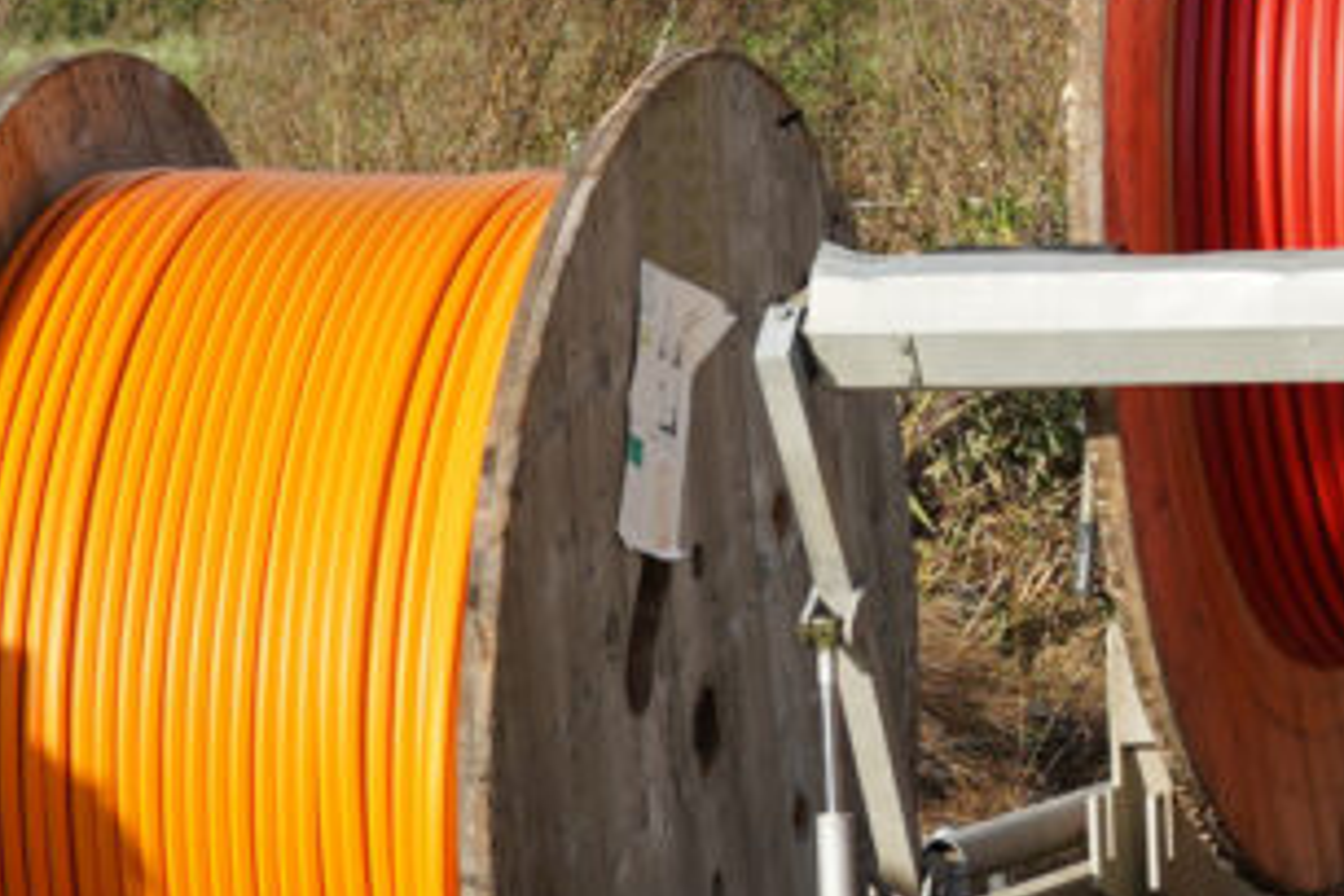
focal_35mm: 311
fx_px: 11610
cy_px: 448
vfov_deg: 4.4
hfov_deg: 6.6
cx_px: 1836
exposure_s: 1/320
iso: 100
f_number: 5.6
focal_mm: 62
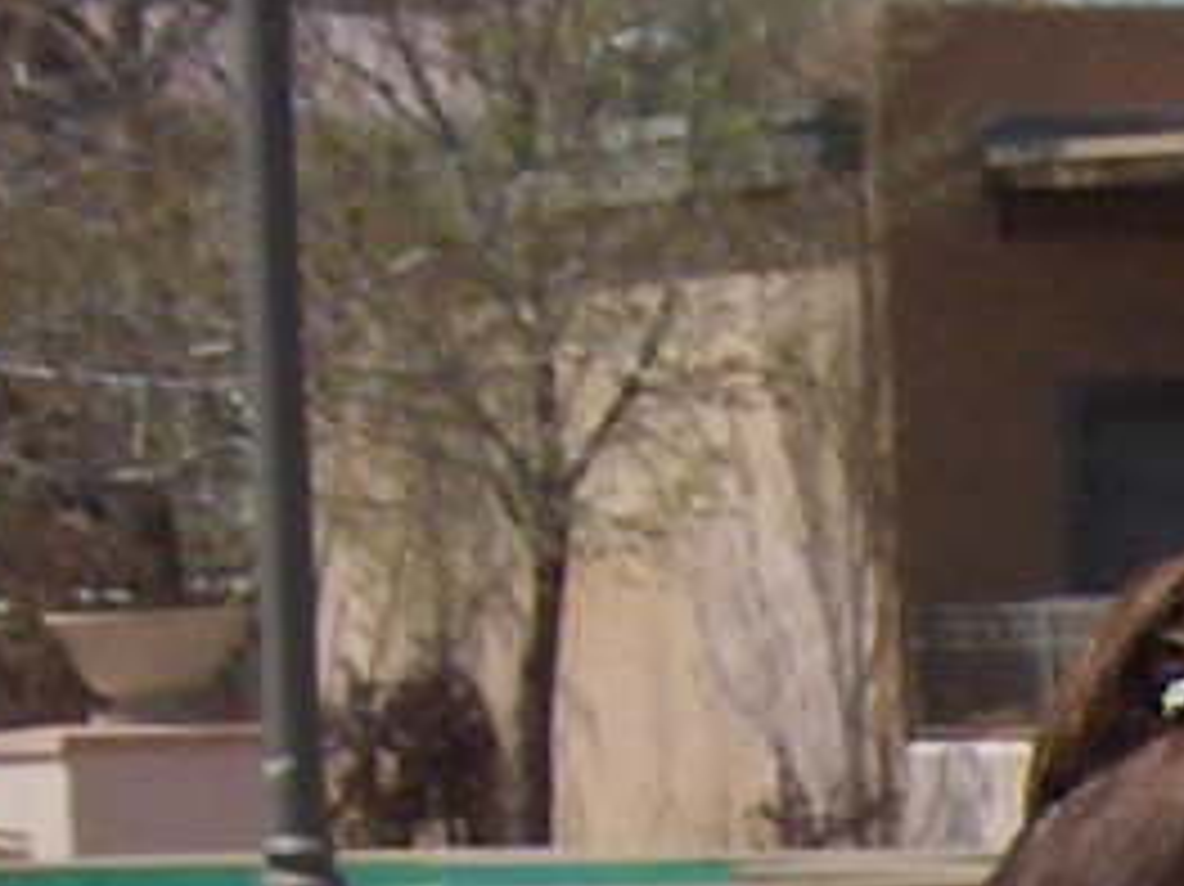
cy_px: 2366
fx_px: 10393
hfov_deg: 6.2
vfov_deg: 4.7
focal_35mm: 304
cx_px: 2962
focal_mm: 8
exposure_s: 1/1163
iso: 100
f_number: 4.8
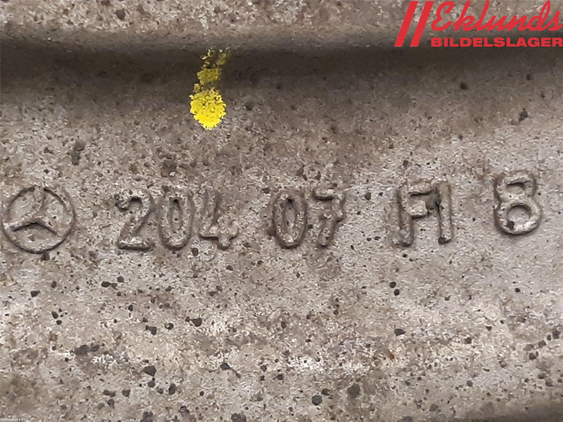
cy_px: 211
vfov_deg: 53.1
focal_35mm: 26
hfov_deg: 67.3
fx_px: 423
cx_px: 282
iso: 320
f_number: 1.7
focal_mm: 3.93
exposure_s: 1/50
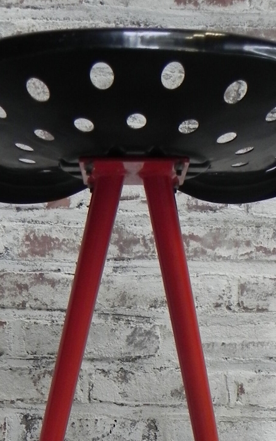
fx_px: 830
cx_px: 115
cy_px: 490
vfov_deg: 27.2
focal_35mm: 69
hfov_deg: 18.9
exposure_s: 1/30
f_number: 2.8
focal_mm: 4.6
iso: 219
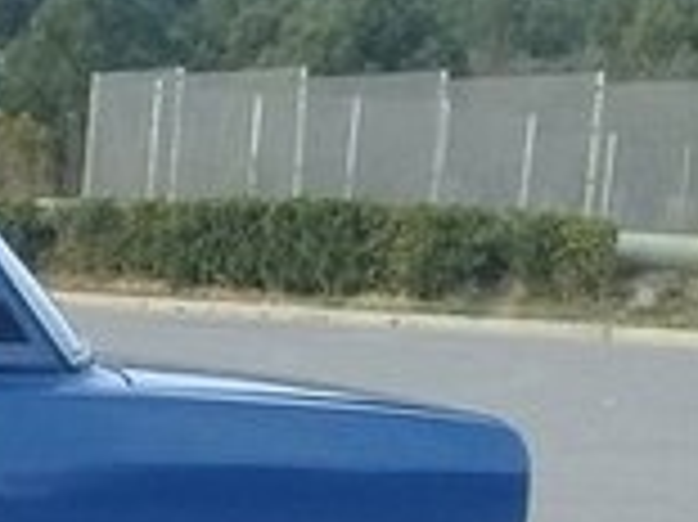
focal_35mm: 132
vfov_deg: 11.0
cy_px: 650
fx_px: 2660
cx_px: -671
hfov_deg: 13.1
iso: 50
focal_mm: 3.3
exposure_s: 1/173
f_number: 2.2
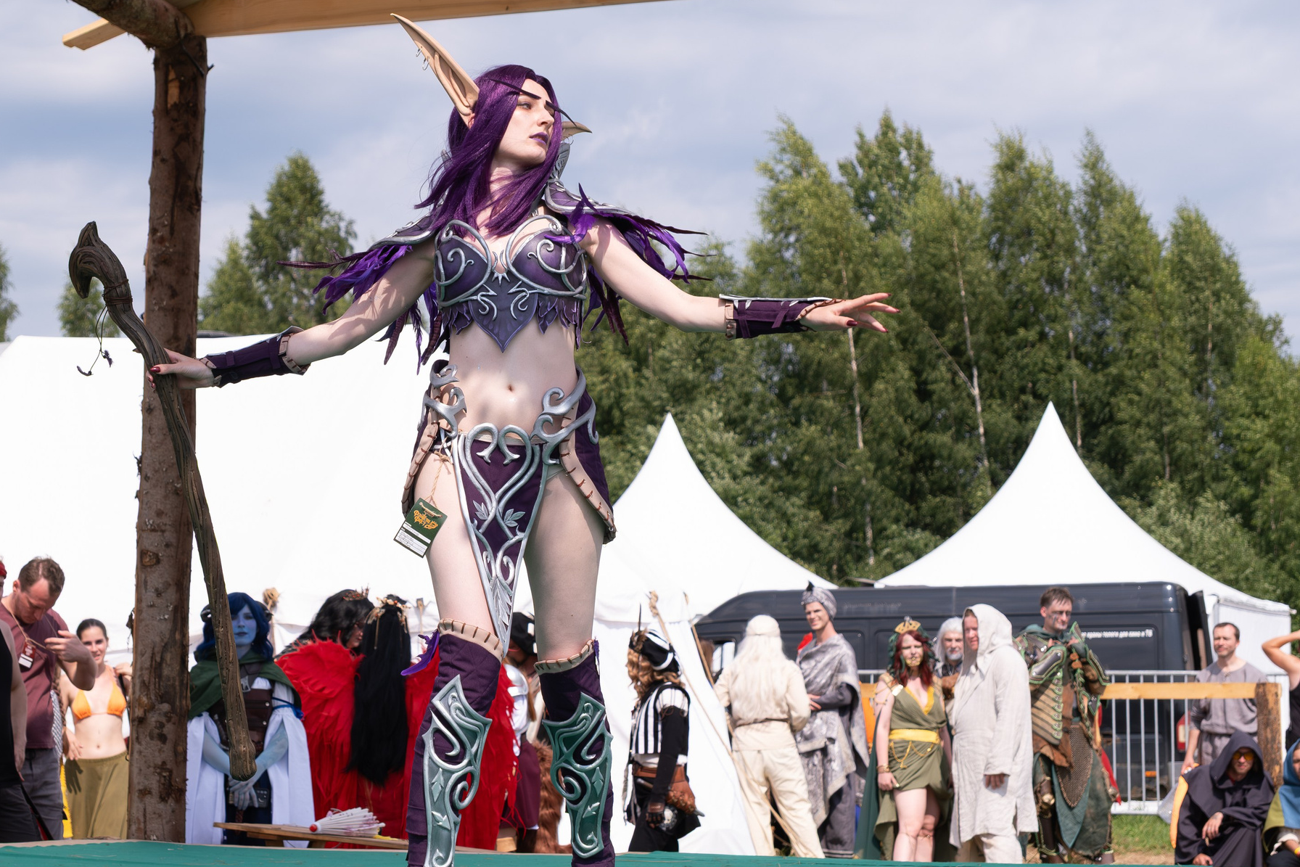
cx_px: 455
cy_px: 430
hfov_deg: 25.3
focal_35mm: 80
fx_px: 2889
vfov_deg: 17.1
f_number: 4
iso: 160
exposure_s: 1/1250
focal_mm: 37.6
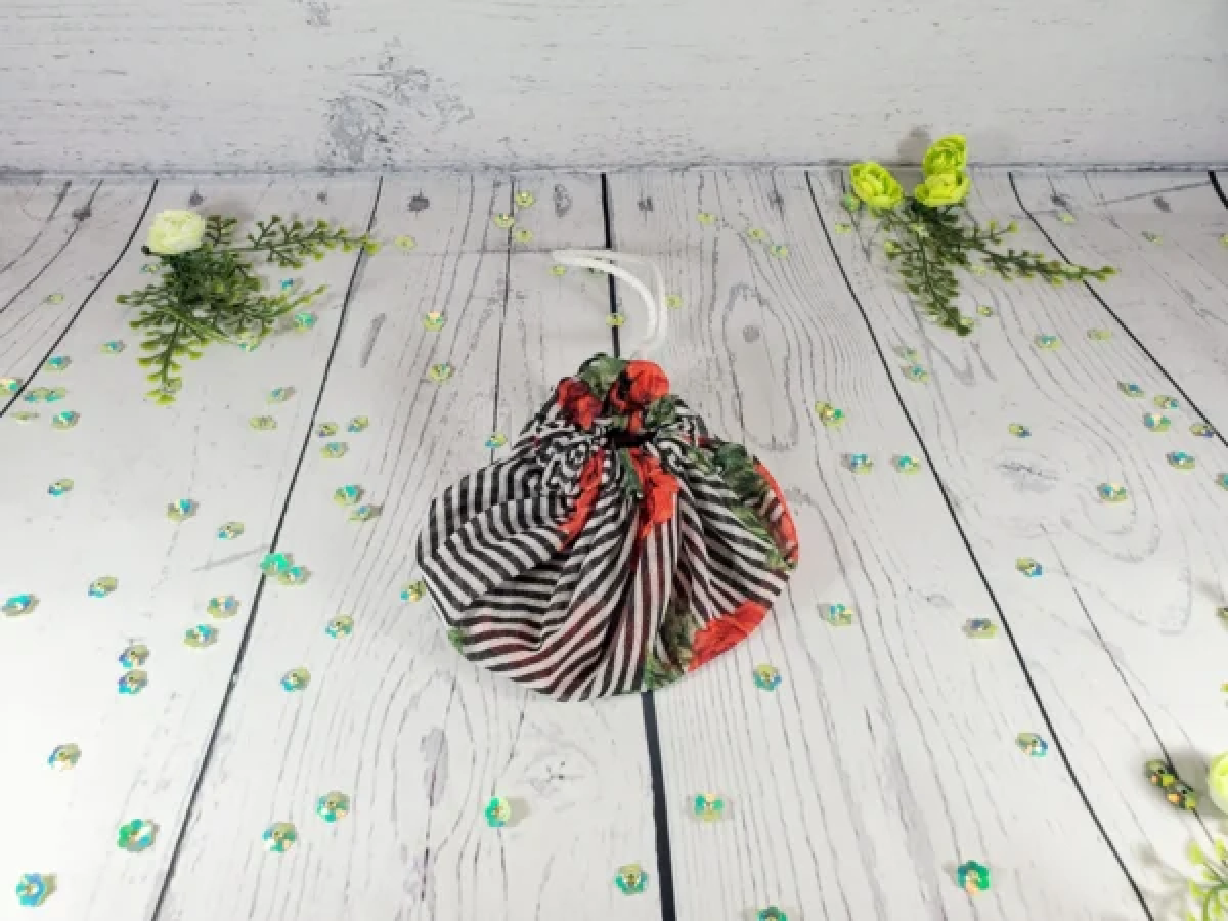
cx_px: 614
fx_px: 922
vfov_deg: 53.1
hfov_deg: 67.3
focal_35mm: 26
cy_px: 460
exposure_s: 1/171
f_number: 2.4
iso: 50
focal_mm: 4.3
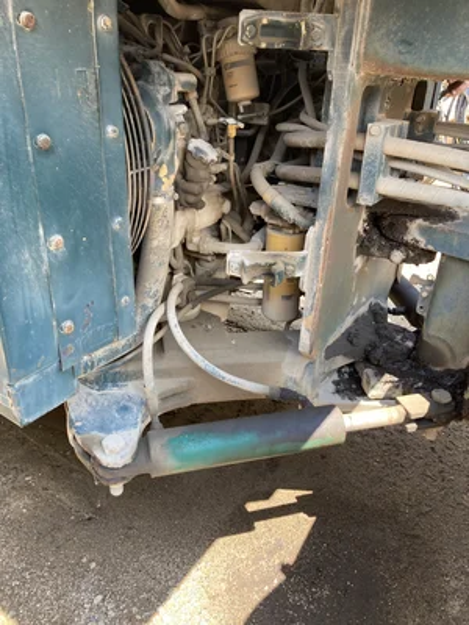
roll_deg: -2.0
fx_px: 506
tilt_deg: -23.2
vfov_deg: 63.4
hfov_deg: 49.7
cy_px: 312
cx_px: 234
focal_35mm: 28
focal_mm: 3.99
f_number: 1.8
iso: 32
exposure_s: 1/121
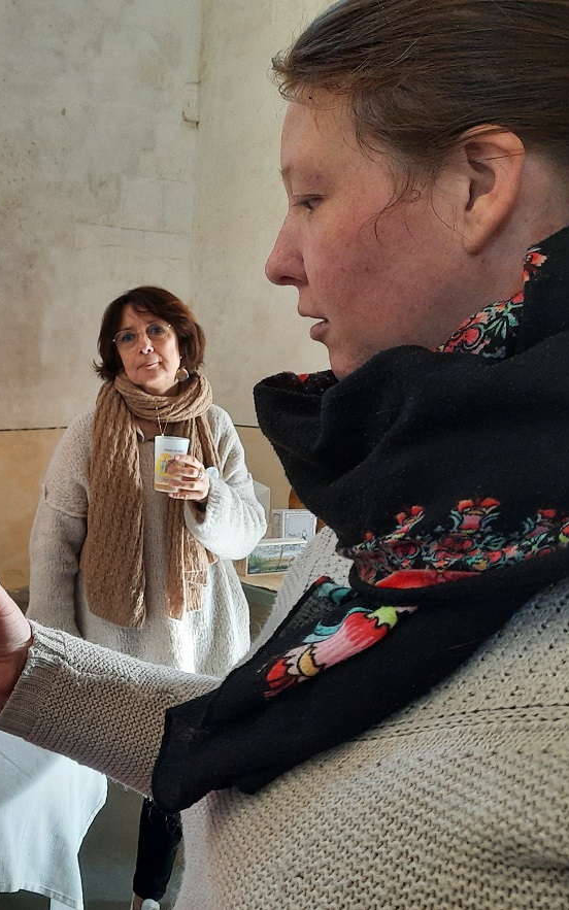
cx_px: -3
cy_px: 447
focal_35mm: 36
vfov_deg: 54.0
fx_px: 893
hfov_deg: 32.4
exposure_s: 1/50
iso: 320
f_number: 2
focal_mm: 4.6
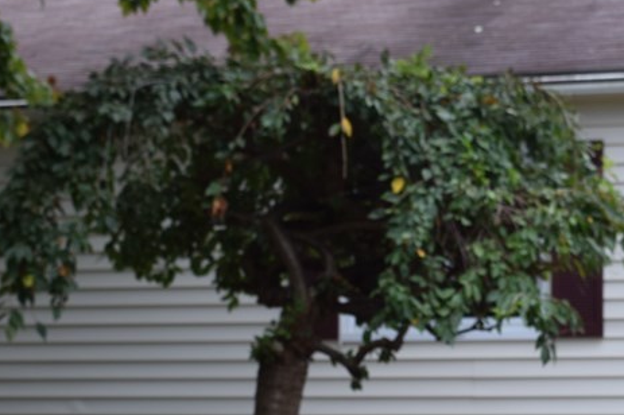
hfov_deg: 18.3
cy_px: 441
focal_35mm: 109
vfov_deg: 12.3
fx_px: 1891
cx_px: 612
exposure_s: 1/250
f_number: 8
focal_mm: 31
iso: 360
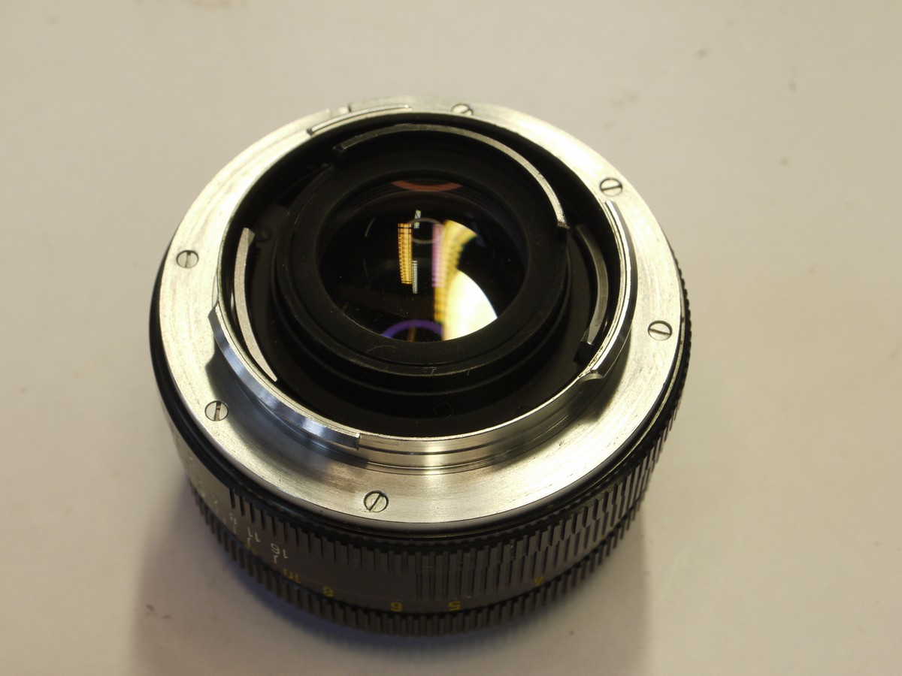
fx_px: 2189
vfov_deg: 17.6
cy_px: 338
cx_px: 451
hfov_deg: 23.3
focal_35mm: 84
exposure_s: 1/15
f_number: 10
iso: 400
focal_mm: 42
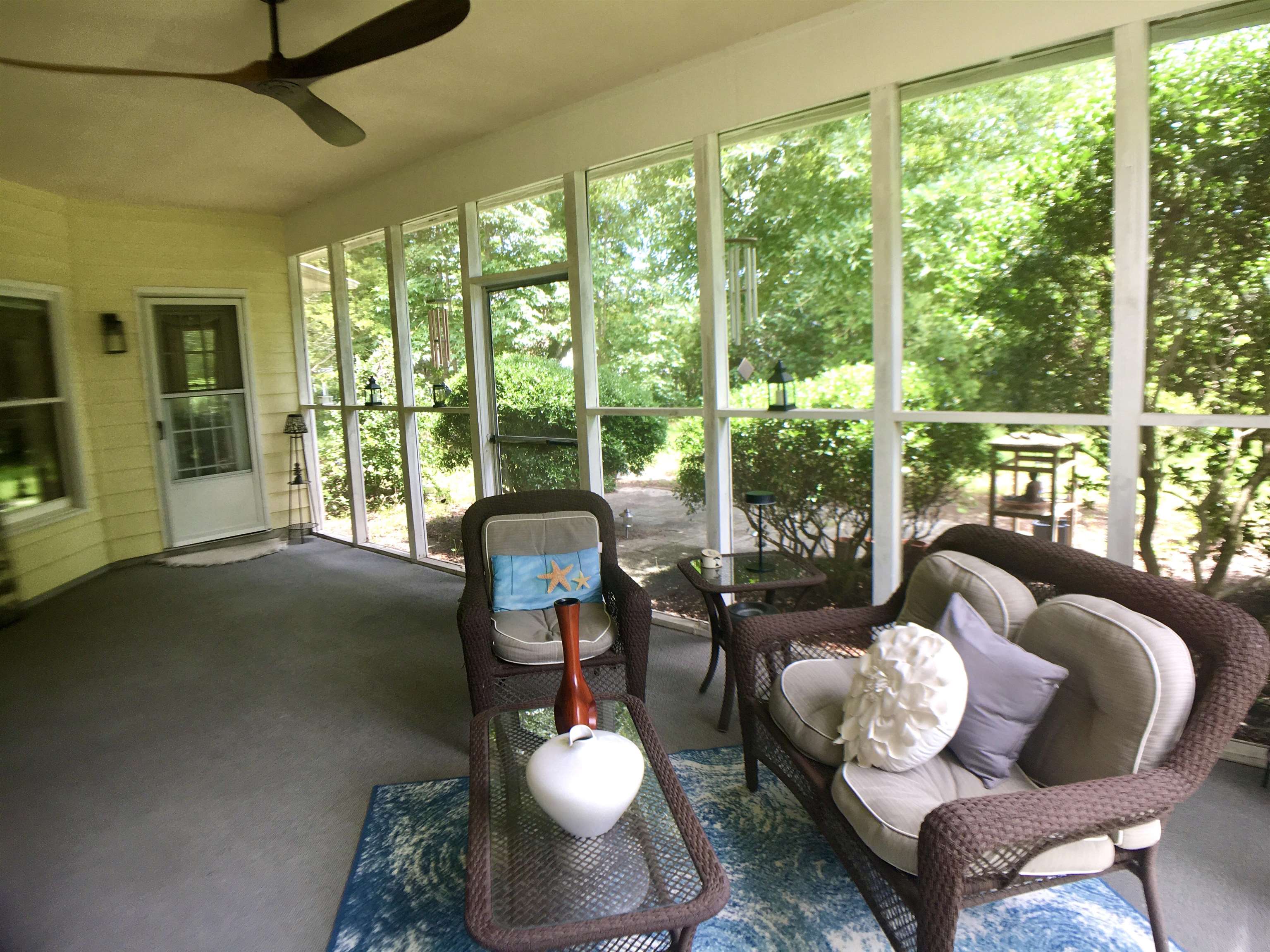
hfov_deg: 61.7
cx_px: 635
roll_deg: +2.9
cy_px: 476
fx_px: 1064
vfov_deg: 48.2
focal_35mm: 29
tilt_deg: -7.9
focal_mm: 4.15
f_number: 2.2
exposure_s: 1/60
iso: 32
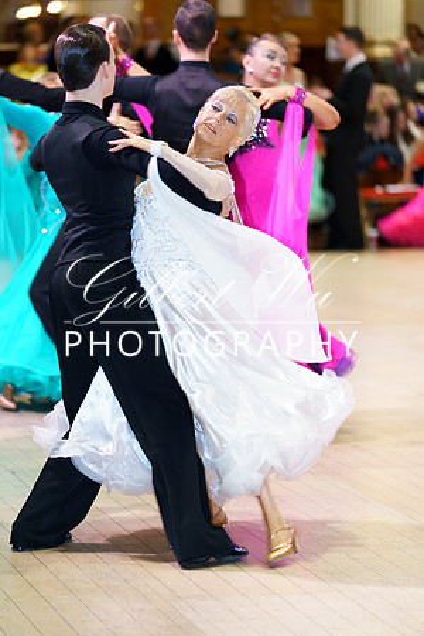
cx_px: 212
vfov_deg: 13.2
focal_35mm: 156
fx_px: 2756
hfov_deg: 8.8
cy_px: 318
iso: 640
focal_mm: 156
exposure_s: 1/100
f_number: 2.8
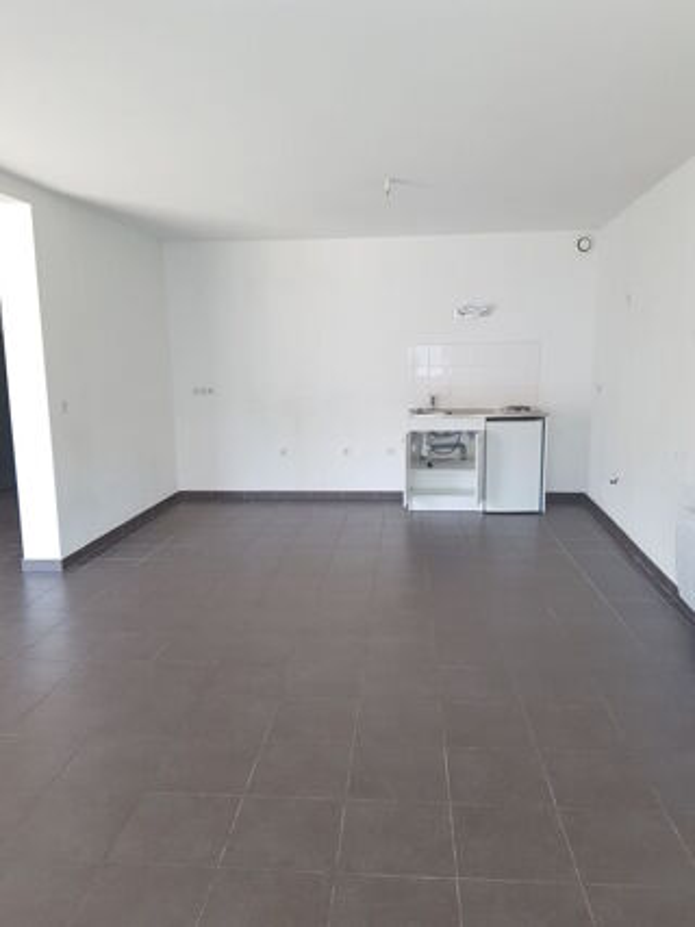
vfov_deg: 67.3
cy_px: 464
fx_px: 696
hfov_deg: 53.0
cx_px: 348
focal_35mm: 26
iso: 80
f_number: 1.7
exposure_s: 1/50
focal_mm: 4.2
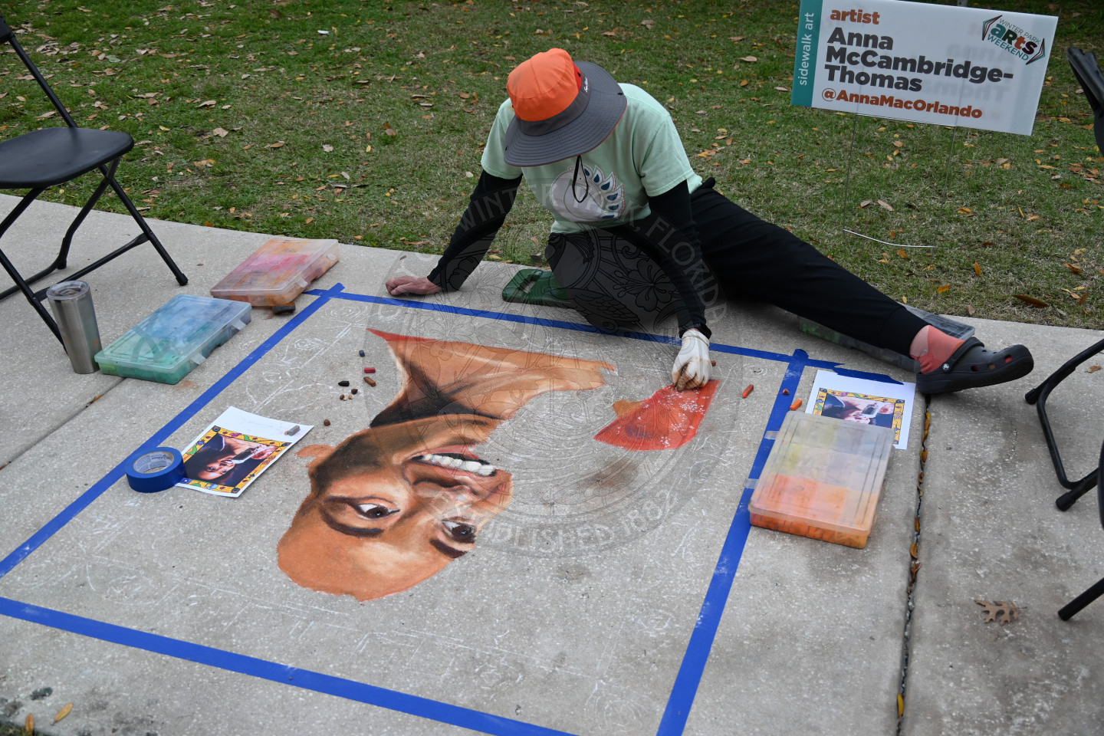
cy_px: 368
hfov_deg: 54.4
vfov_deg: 37.9
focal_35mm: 35
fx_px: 1073
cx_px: 552
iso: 110
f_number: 5.6
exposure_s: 1/250
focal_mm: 35
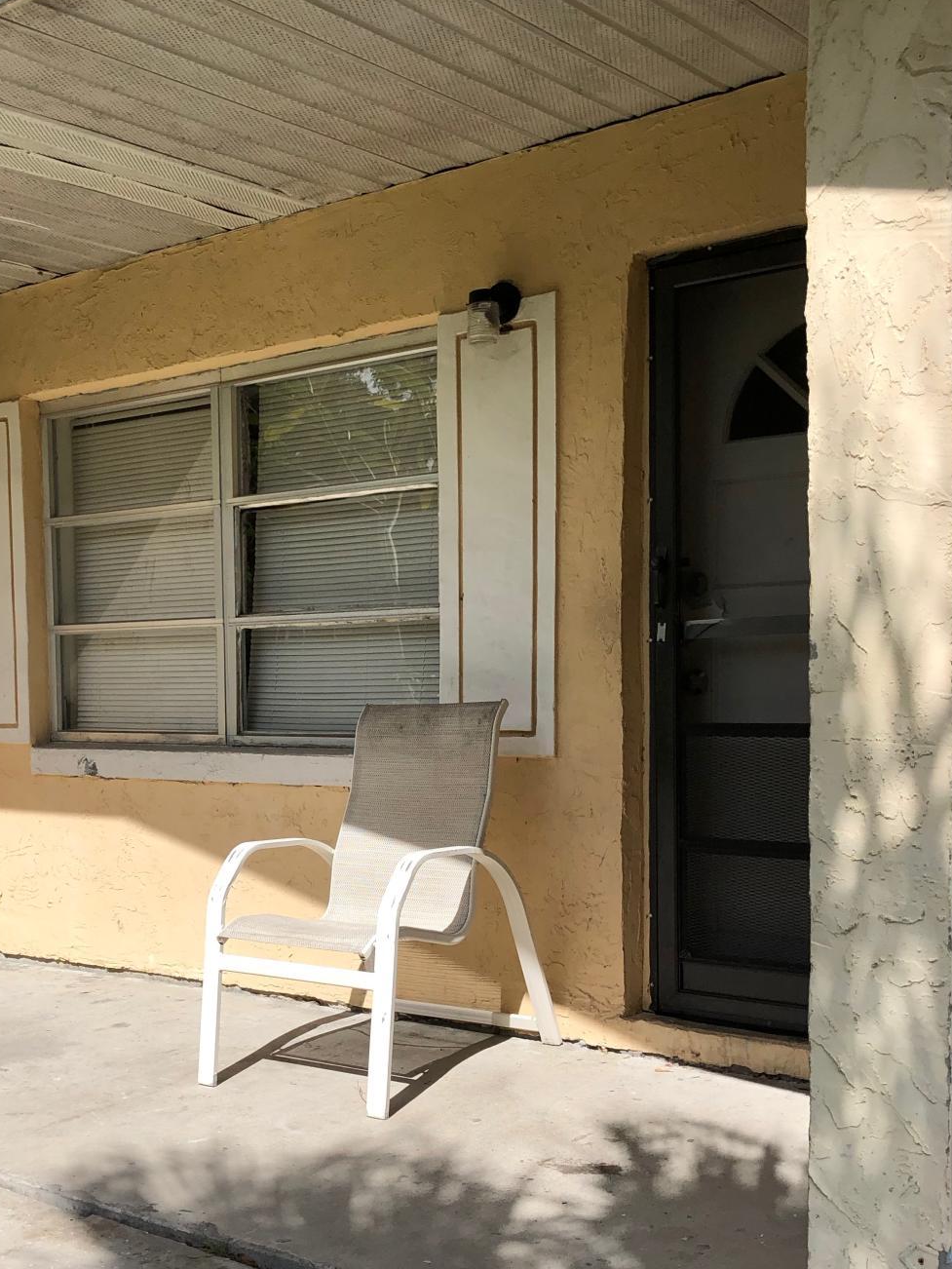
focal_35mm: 43
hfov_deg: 33.0
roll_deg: -0.5
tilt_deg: -3.2
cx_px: 255
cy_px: 778
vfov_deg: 43.6
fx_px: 1576
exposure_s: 1/2315
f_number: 1.8
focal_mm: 3.99
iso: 20
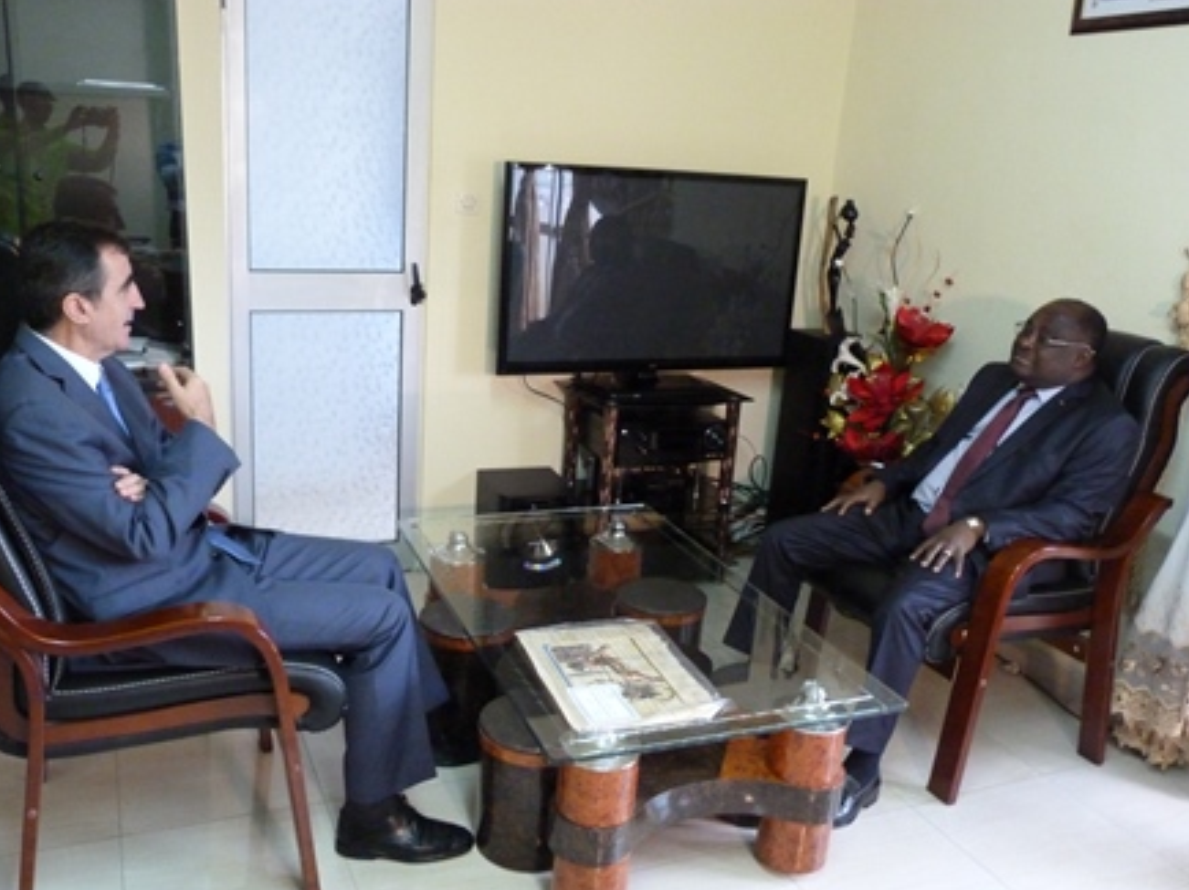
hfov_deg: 58.4
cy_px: 455
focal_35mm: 31
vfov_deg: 45.4
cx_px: 578
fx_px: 1064
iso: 800
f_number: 3
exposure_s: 1/40
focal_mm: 5.4
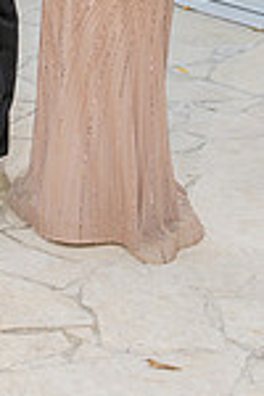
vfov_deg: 13.5
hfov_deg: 9.2
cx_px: -186
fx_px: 1584
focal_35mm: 144
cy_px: -174
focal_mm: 32
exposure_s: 1/200
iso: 200
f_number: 4.5
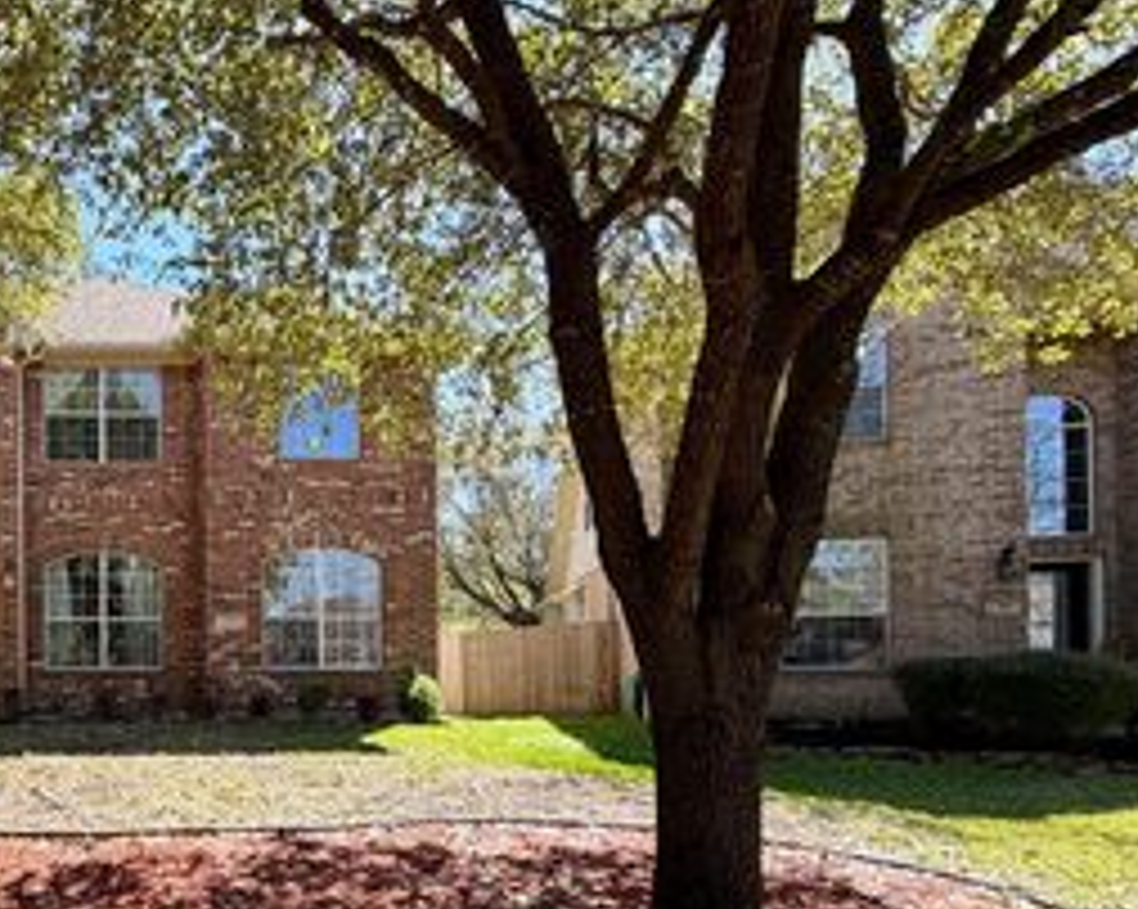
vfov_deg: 51.4
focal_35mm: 27
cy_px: 655
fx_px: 909
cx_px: 54
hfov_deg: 53.4
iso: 50
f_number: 2.2
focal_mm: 2.22
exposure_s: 1/502
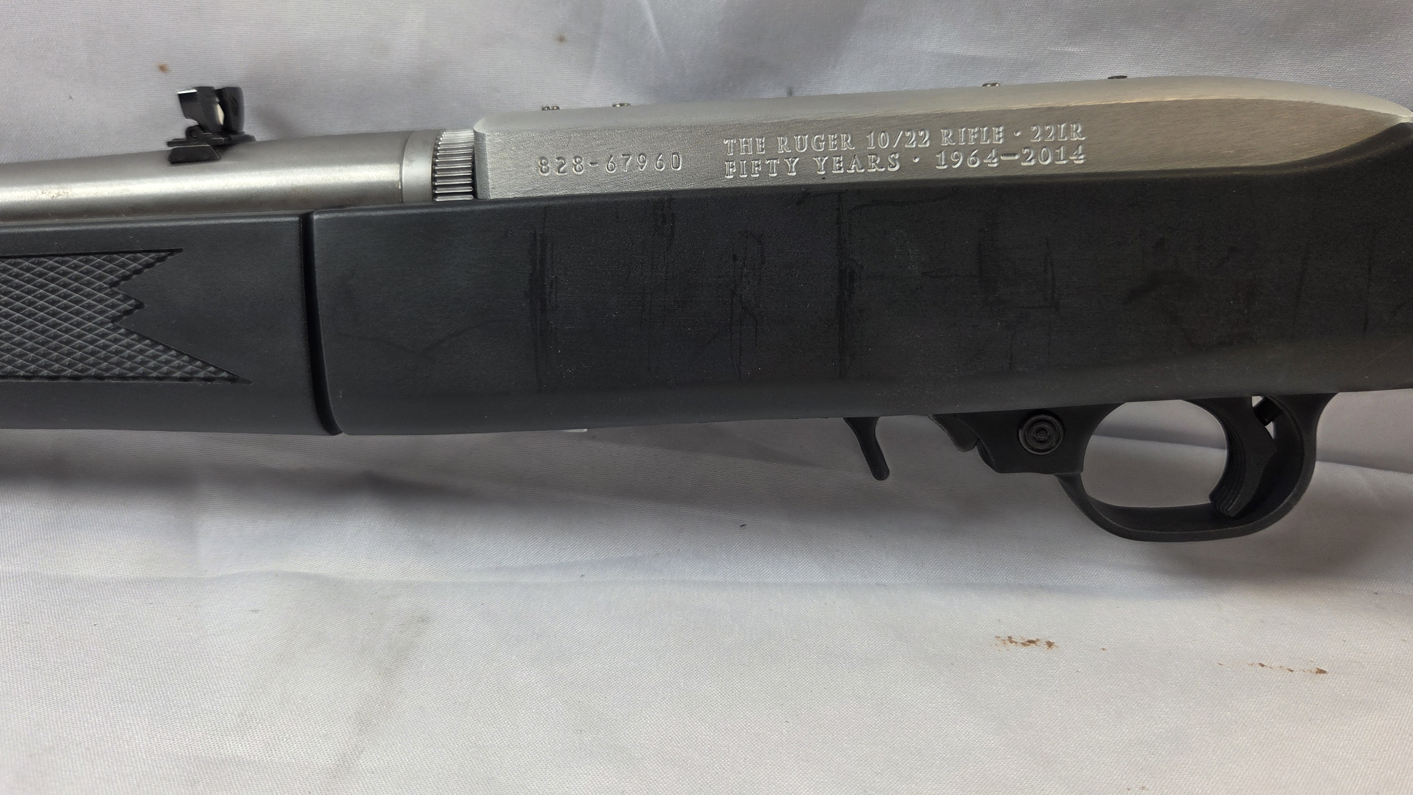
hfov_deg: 67.9
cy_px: 288
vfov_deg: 41.1
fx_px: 1049
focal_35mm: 28
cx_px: 725
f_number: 1.8
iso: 25
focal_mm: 5.4
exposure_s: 1/120
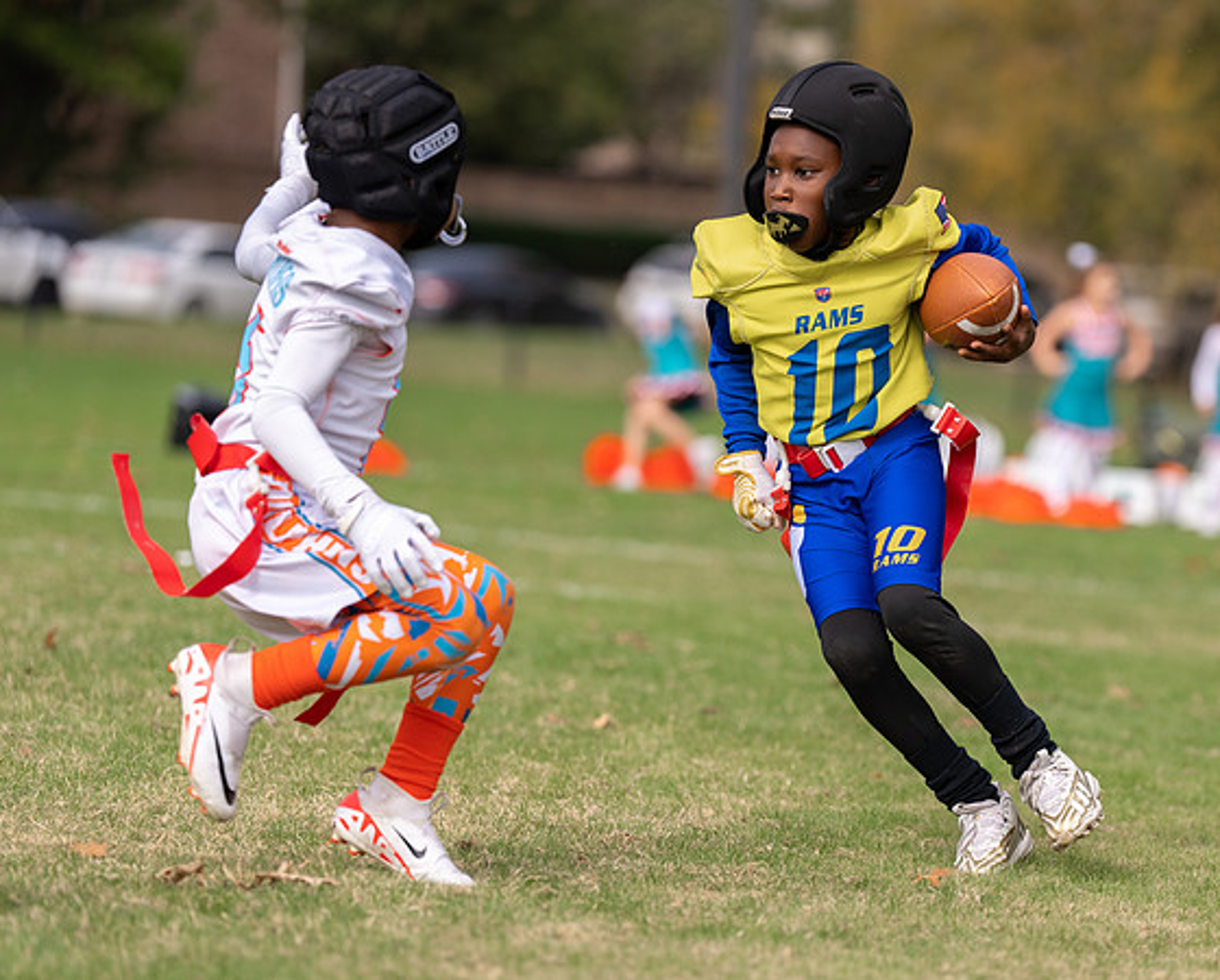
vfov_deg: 7.1
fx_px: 7892
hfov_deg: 8.8
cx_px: 852
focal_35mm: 218
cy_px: 523
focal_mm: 145
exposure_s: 1/1600
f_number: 2.8
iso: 100
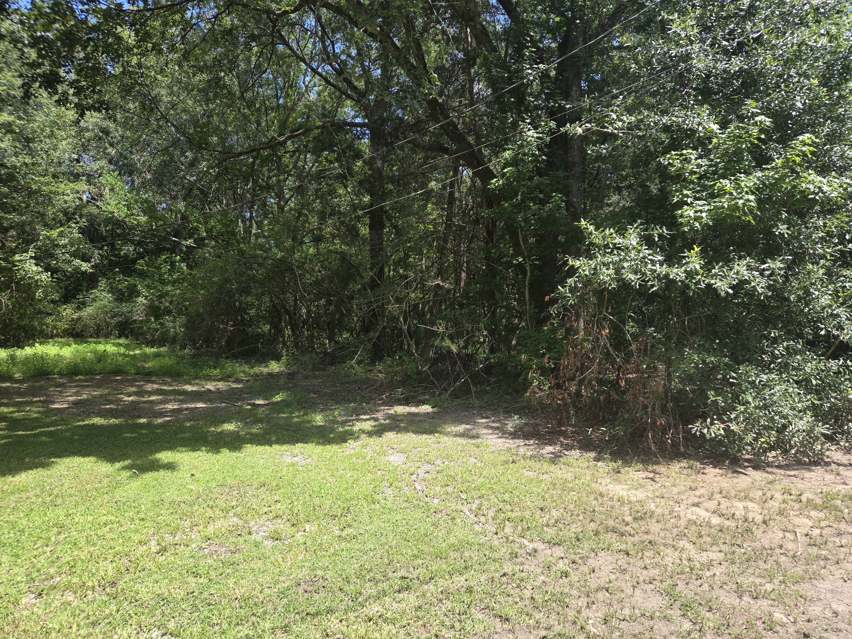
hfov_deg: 73.9
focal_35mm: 23
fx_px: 566
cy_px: 320
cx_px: 426
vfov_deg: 58.9
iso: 25
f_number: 1.8
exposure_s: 1/447
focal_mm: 5.4
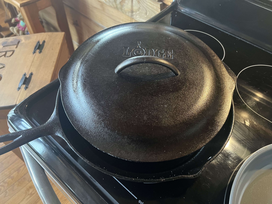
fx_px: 204
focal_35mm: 26
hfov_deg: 67.3
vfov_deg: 53.1
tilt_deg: -52.8
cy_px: 102
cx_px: 136
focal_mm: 5.7
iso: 640
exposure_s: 1/40
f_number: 1.5
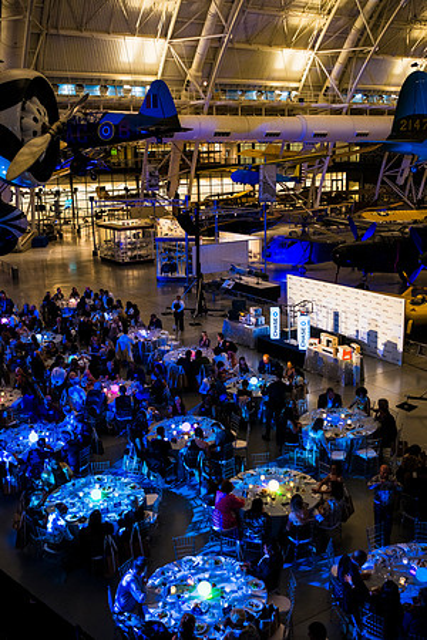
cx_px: 214
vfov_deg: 54.4
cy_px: 320
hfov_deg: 37.9
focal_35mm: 35
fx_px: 623
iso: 2000
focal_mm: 35
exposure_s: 1/200
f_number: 2.8
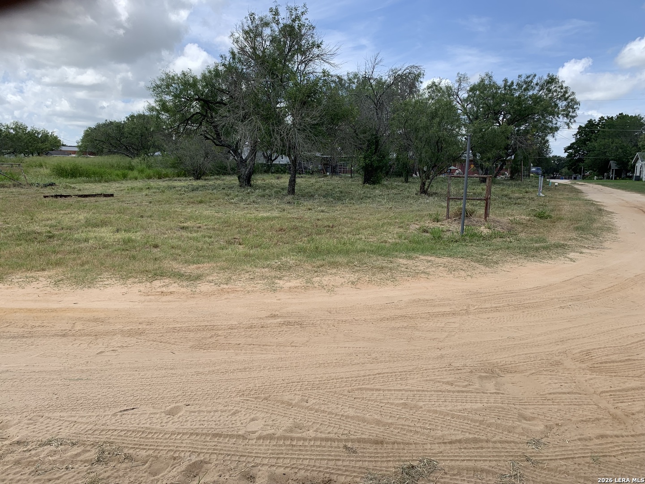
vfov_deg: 53.1
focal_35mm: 26
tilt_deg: -9.4
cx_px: 322
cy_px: 242
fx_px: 484
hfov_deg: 67.3
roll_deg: +1.0
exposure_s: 1/1447
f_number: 1.8
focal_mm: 4.25
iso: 25
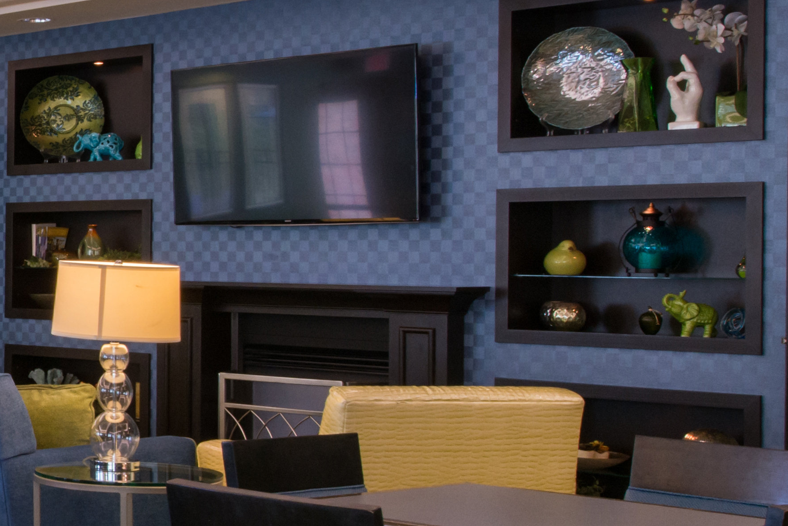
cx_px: -383
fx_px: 1773
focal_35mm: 81
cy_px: 243
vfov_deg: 16.9
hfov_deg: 21.3
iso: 400
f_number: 13
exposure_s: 1/6
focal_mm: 20
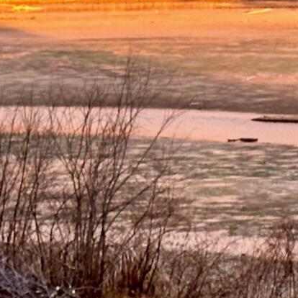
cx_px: 461
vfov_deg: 8.1
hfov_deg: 8.1
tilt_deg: +2.8
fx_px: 2045
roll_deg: +3.4
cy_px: -193
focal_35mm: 210
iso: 80
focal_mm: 6.86
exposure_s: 1/106
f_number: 1.78
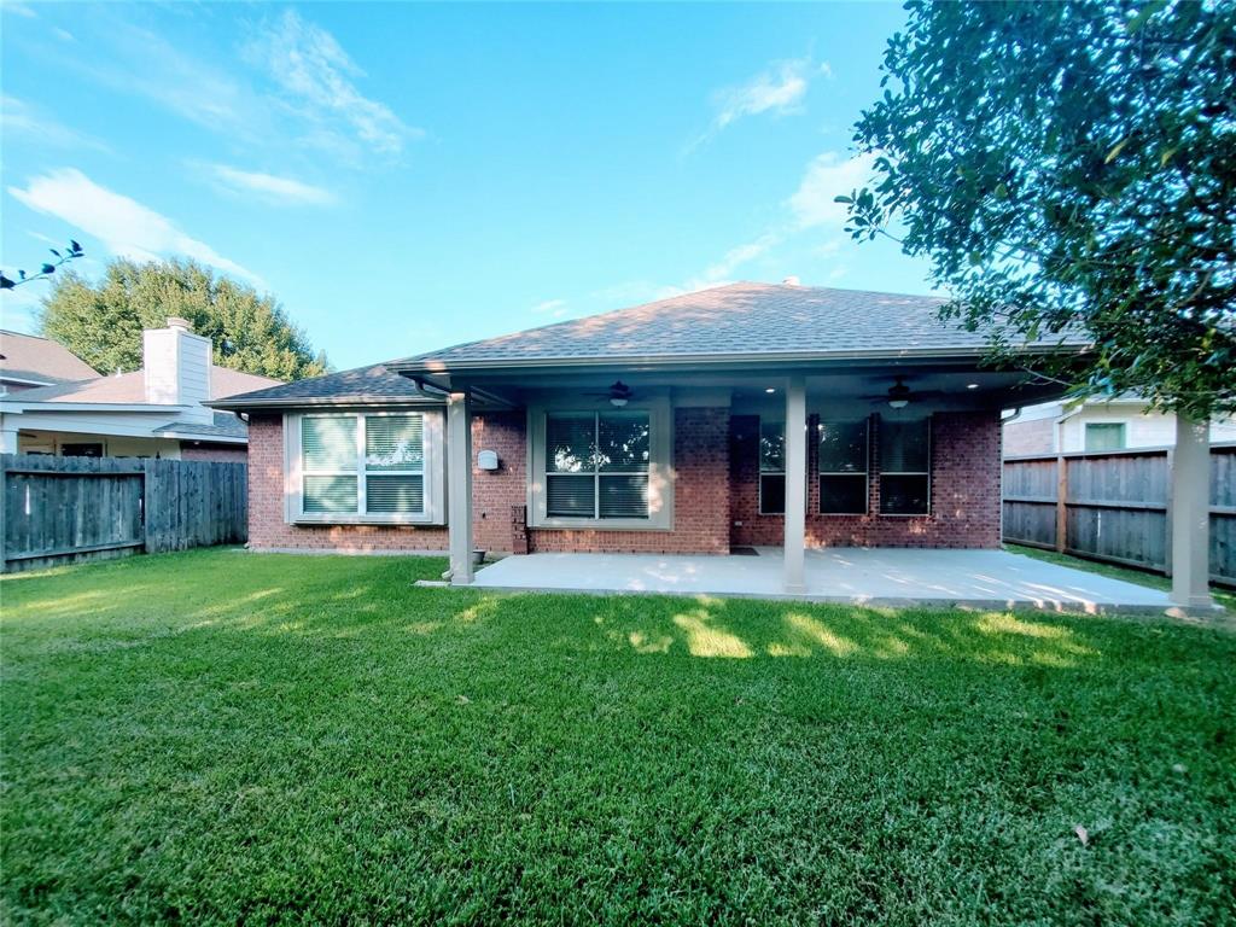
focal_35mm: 13
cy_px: 464
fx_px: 464
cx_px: 618
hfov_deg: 106.2
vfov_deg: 89.9
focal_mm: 1.8
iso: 50
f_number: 2.2
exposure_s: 1/240
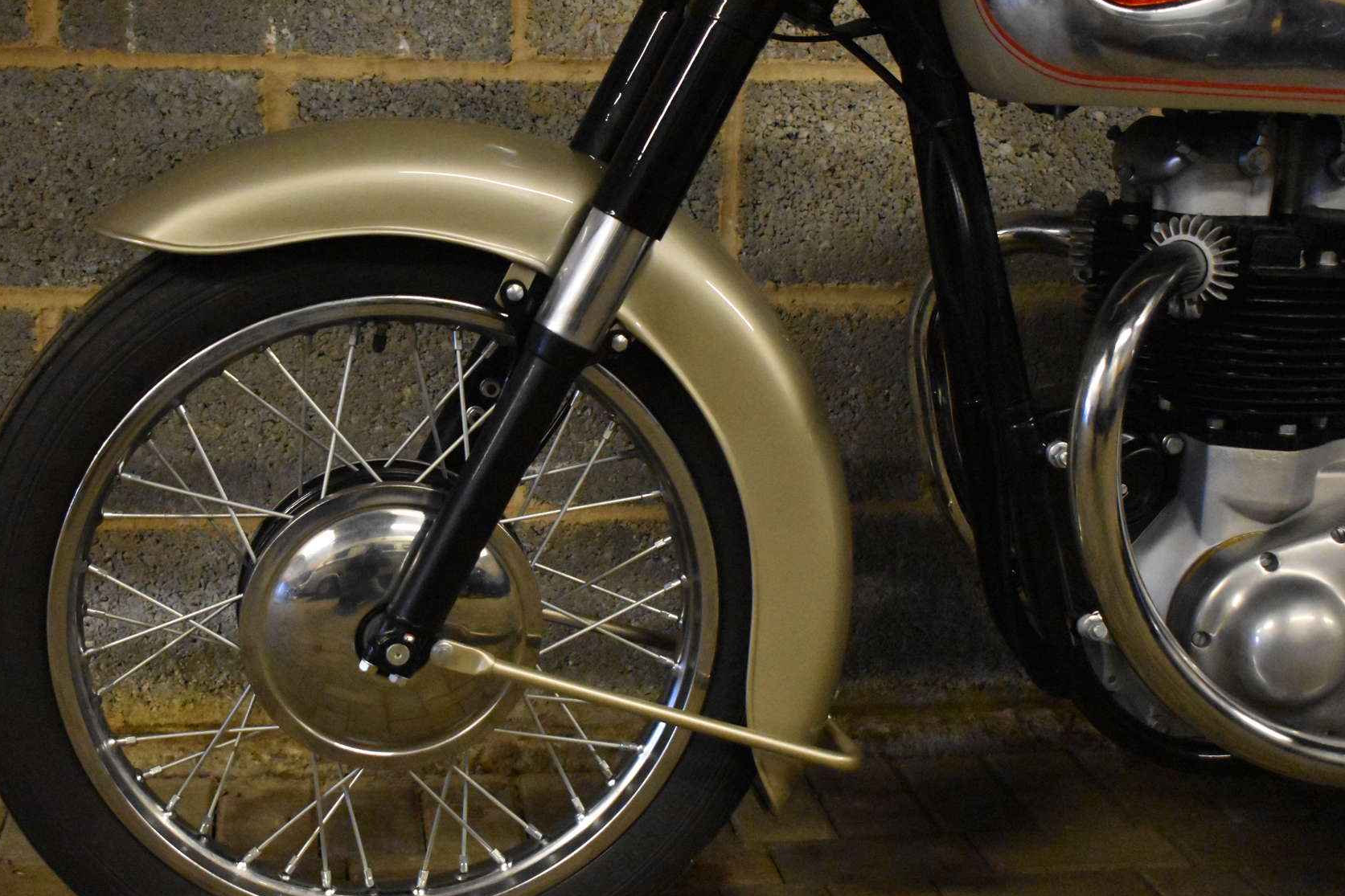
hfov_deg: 35.8
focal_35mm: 56
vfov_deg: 24.3
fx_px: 2077
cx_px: 593
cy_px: 533
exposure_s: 1/125
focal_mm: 31
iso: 9000
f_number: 4.2
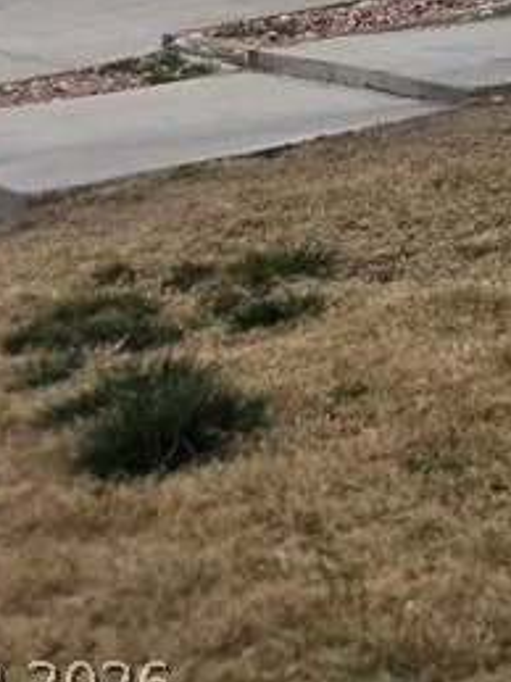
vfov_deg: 19.3
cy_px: -284
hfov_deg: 12.6
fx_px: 1793
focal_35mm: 91
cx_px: 1233
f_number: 1.8
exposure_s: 1/1704
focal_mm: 5.4
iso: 80
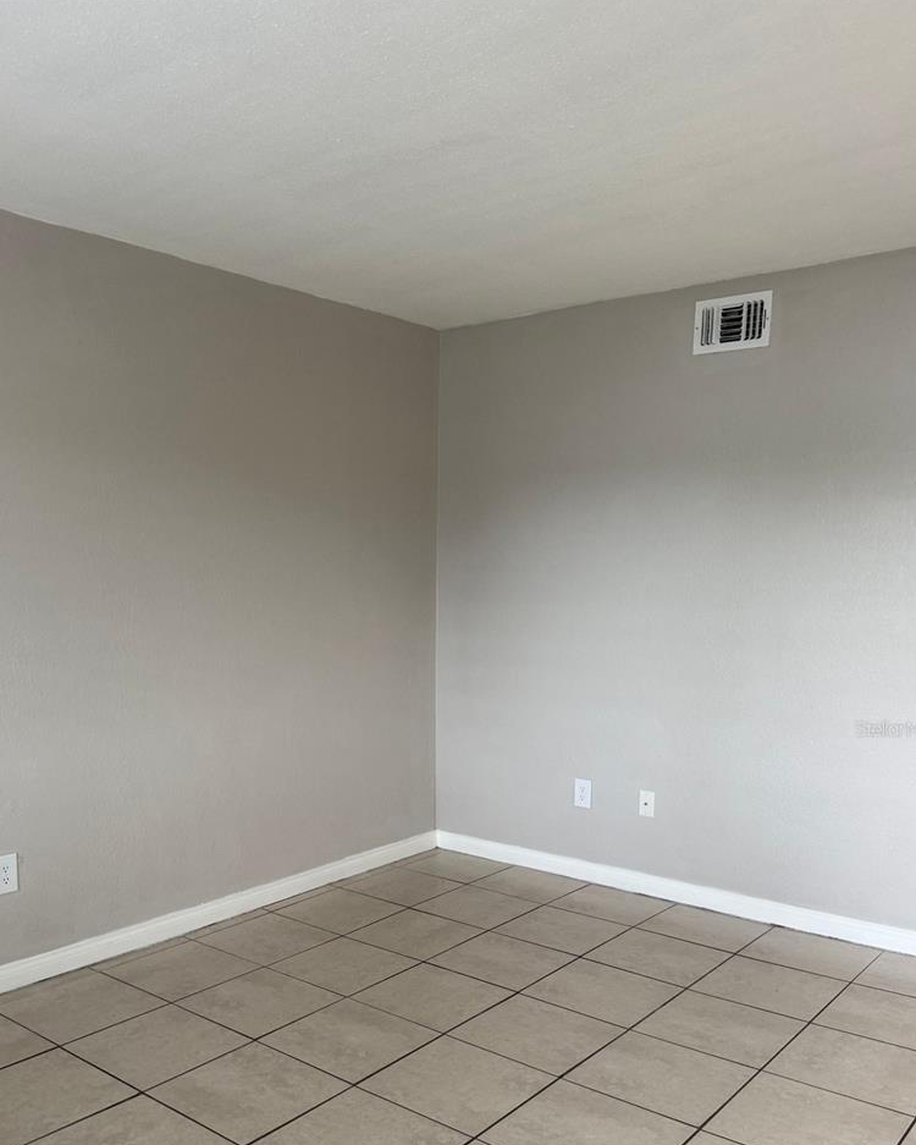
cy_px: 728
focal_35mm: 30
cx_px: 393
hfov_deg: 48.4
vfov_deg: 57.9
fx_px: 1016
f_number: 1.78
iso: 160
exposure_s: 1/60
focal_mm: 6.76
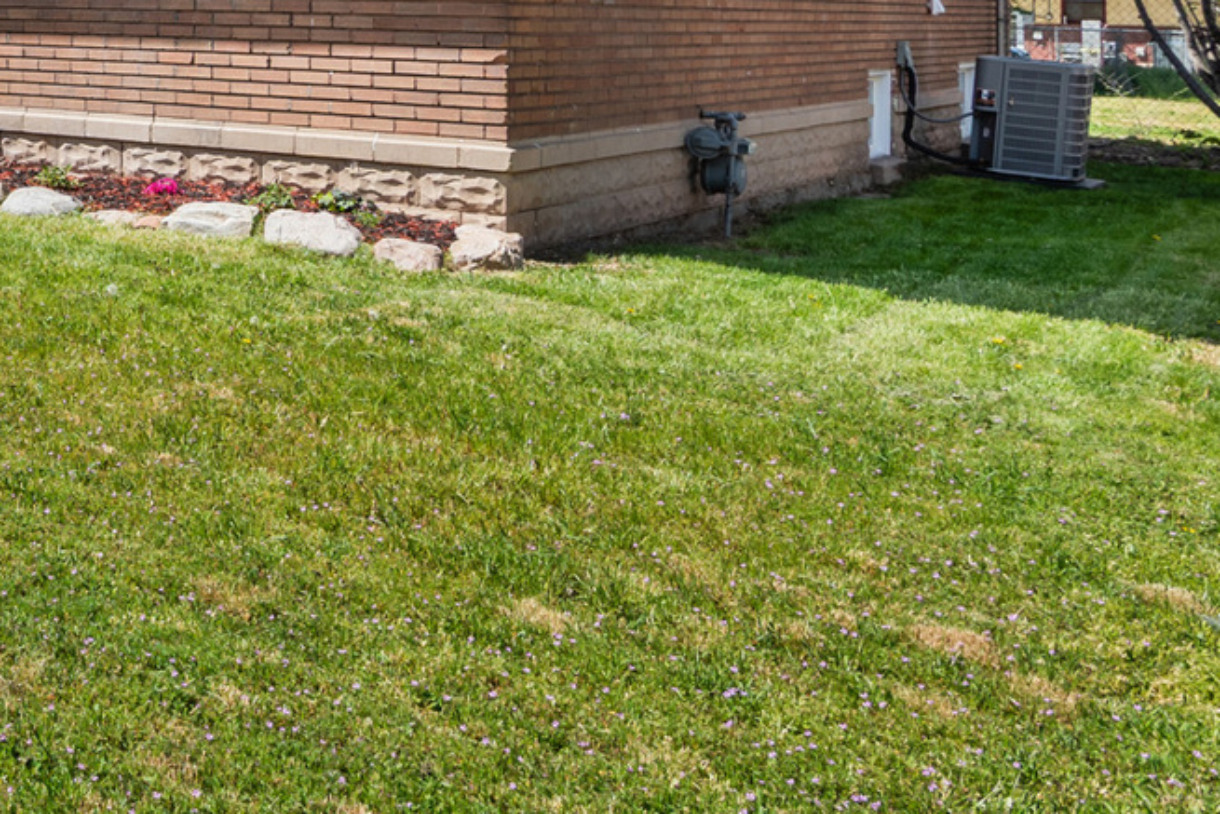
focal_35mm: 50
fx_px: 1695
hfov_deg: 30.9
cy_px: -203
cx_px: -367
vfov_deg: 24.1
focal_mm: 16
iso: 100
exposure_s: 1/50
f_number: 9
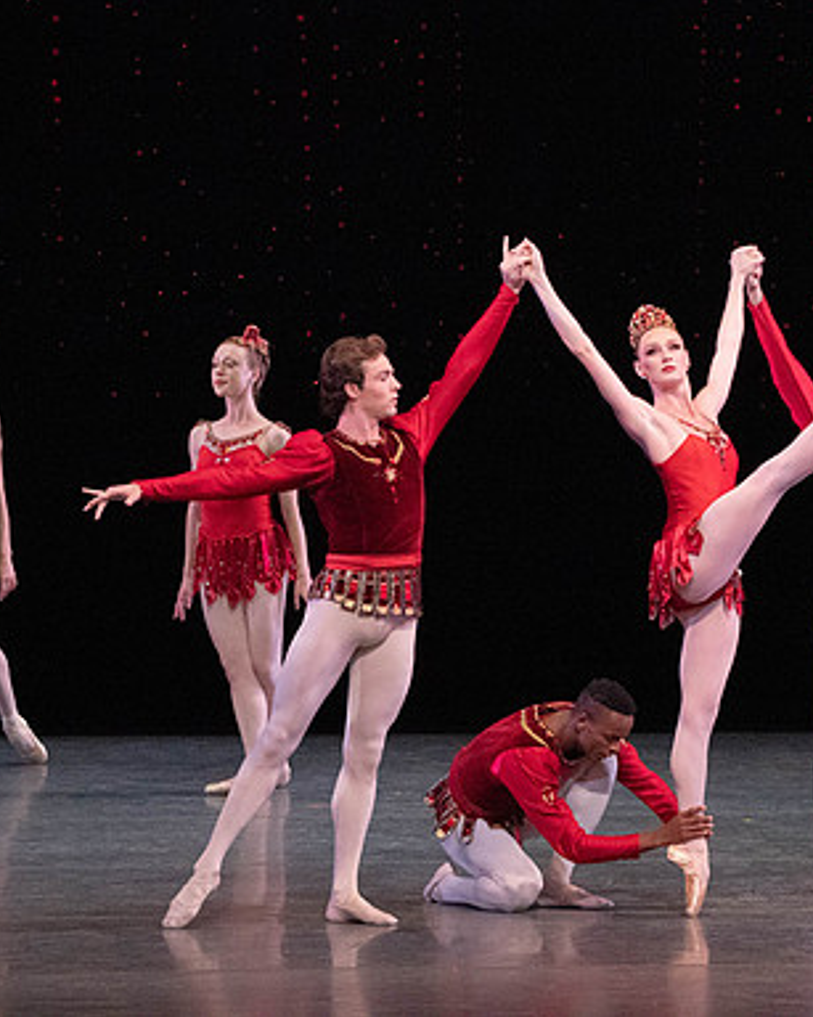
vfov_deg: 4.8
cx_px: 704
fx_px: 12156
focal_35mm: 404
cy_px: 507
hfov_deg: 3.8
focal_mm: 285
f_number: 11
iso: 16000
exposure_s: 1/500
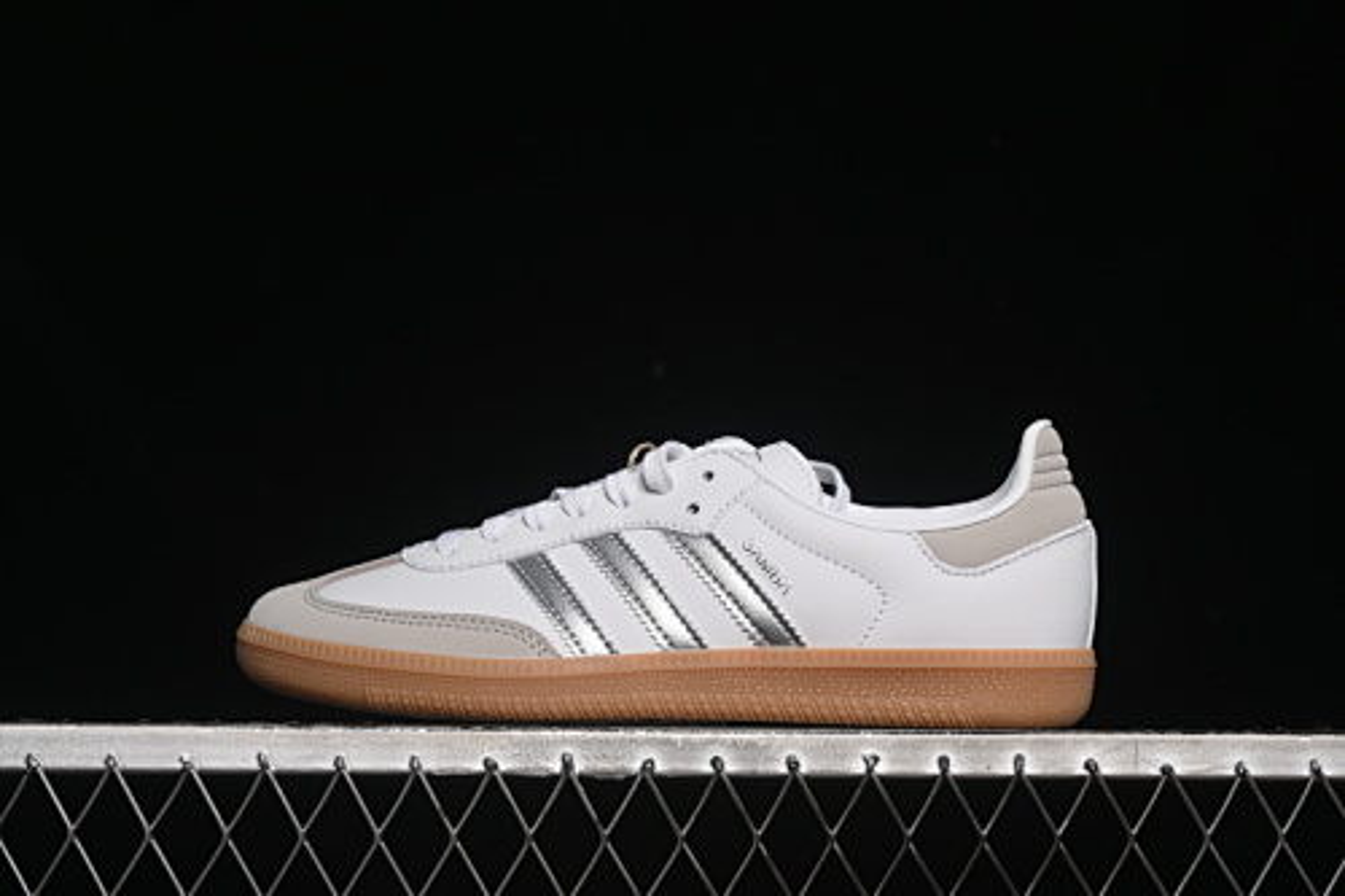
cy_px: 448
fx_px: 2801
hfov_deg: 27.0
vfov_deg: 18.2
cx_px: 672
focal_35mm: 75
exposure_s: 1/60
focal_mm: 50
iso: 160
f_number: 7.1
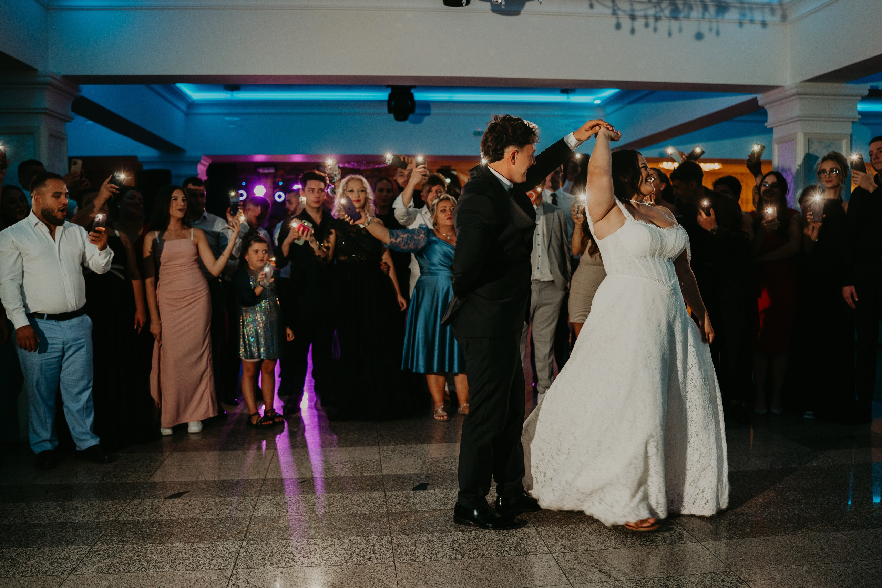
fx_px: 857
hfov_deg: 54.4
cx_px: 441
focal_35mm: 35
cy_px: 294
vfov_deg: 37.9
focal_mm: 35
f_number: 2.2
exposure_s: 1/160
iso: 1000
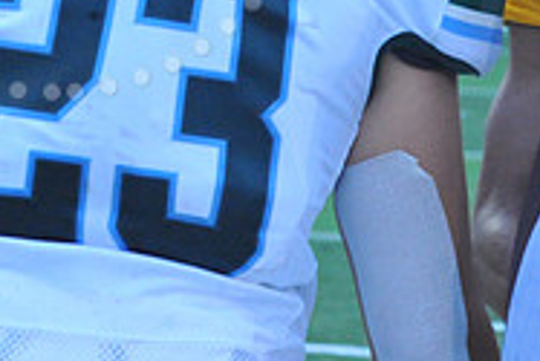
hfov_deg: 4.4
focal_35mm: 464
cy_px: -179
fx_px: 6965
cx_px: 52
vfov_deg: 3.0
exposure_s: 1/200
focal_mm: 150
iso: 6400
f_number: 11
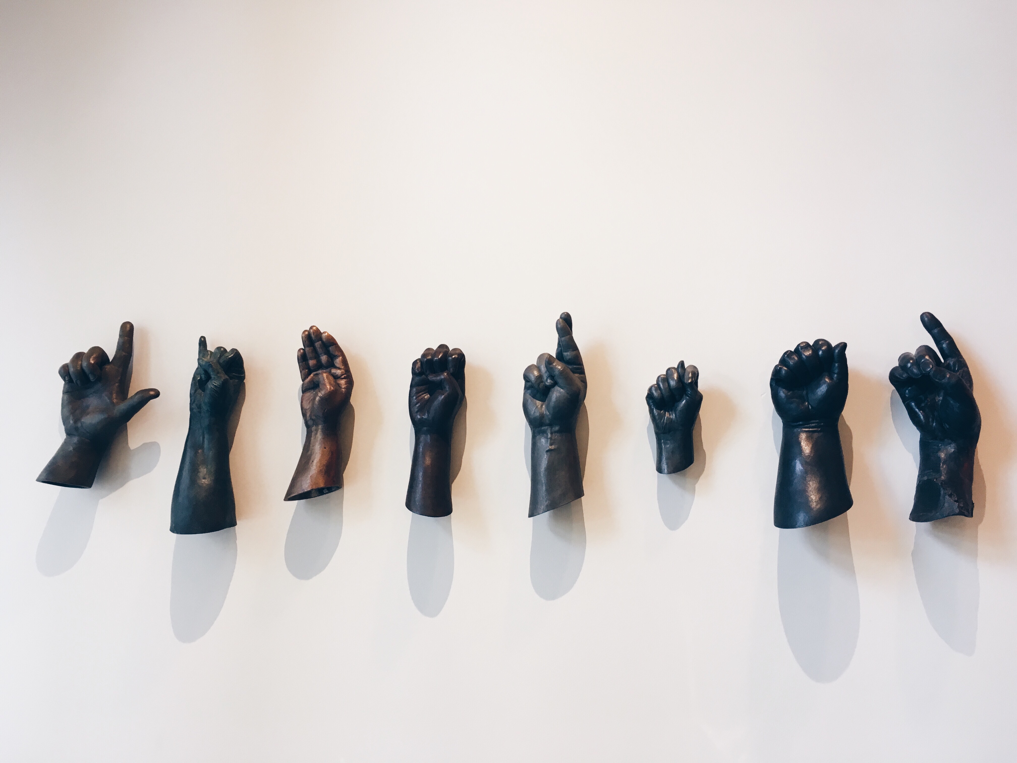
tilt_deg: +4.2
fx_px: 852
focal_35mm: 29
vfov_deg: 48.2
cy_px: 382
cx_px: 508
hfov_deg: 61.7
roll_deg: -1.3
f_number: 2.2
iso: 50
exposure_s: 1/30
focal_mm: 4.15
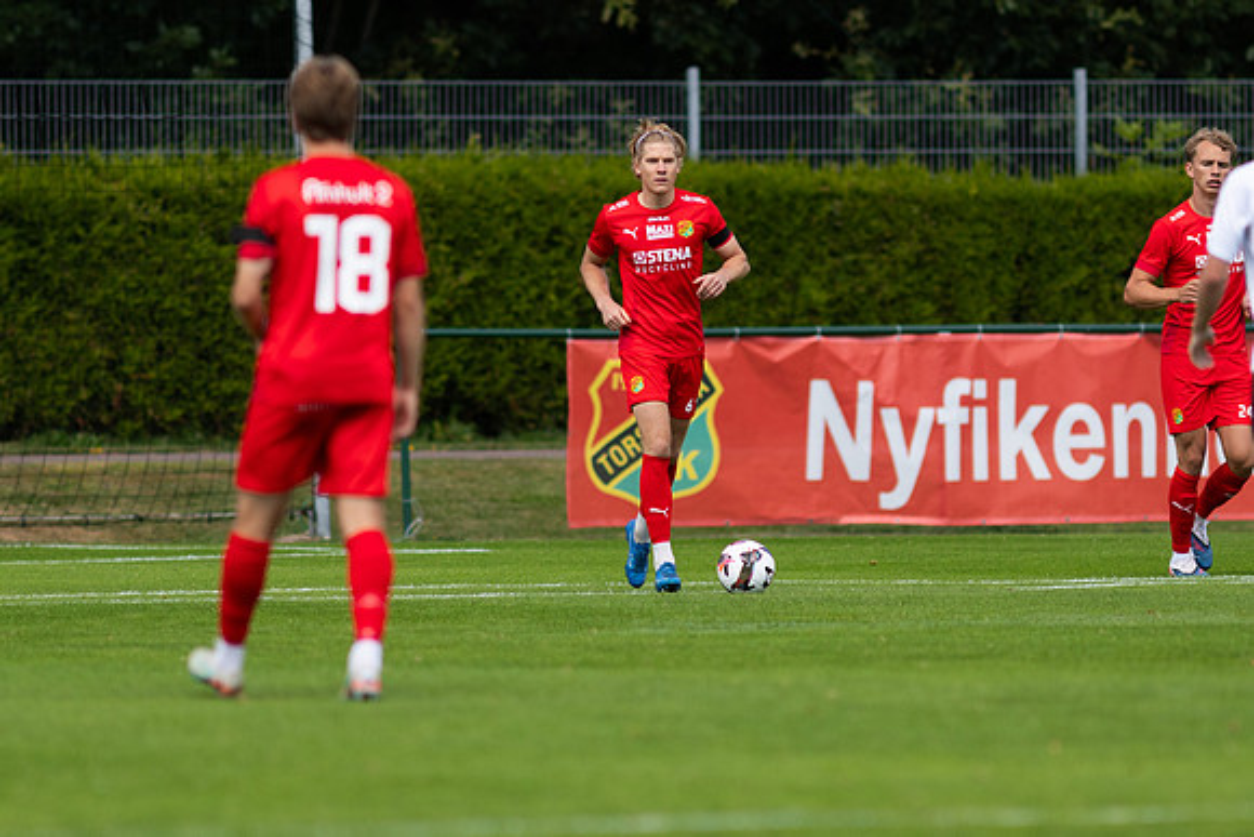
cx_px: 627
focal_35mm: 614
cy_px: 418
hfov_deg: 3.4
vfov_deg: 2.2
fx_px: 21378
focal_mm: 300
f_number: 3.2
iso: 220
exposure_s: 1/1600
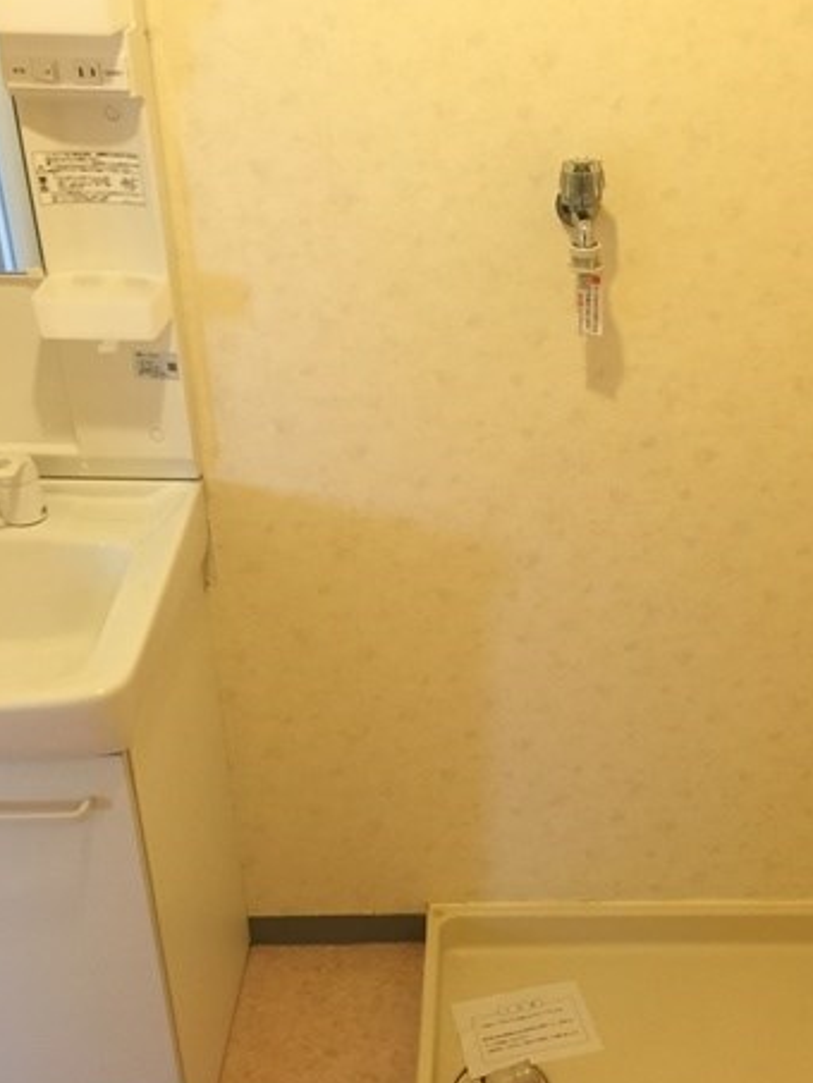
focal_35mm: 41
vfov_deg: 45.5
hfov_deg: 34.8
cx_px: 548
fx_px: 1283
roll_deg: -2.9
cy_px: 650
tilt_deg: -31.5
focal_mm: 4.15
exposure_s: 1/15
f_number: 2.2
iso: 100
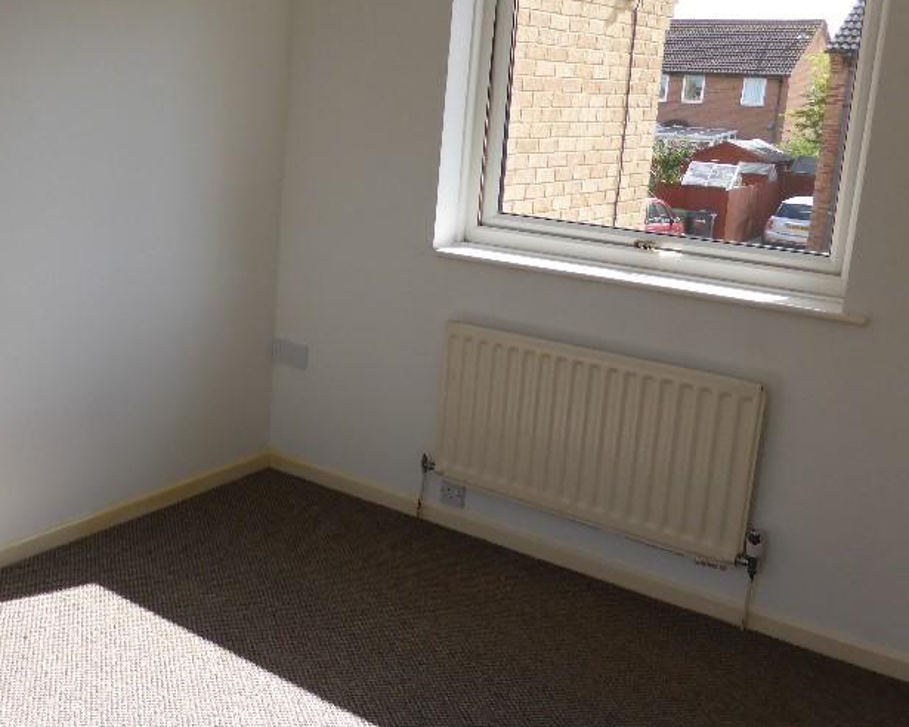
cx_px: 176
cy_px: 273
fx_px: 1049
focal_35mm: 39
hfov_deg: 44.5
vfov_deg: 38.0
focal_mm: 4.3
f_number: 3.3
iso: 100
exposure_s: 1/320
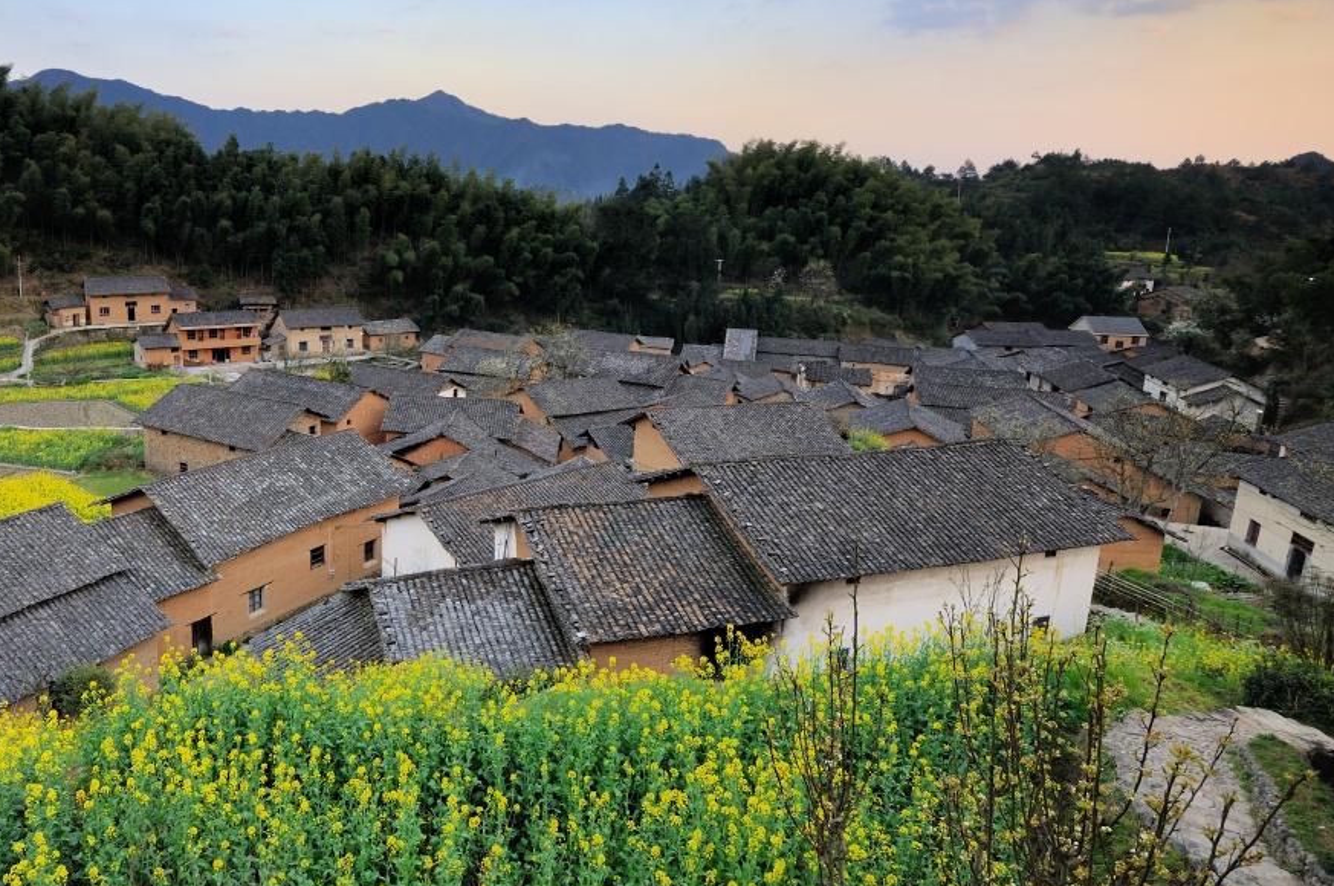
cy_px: 361
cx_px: 420
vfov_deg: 56.7
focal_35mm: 22
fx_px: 814
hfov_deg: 75.6
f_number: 10
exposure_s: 1/5
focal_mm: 16
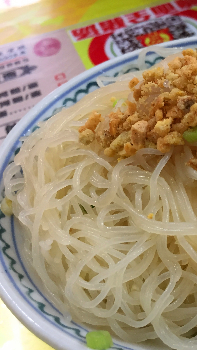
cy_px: 189
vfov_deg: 43.7
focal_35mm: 47
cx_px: 230
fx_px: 436
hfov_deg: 23.5
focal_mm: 4.15
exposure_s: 1/33
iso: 100
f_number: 2.2
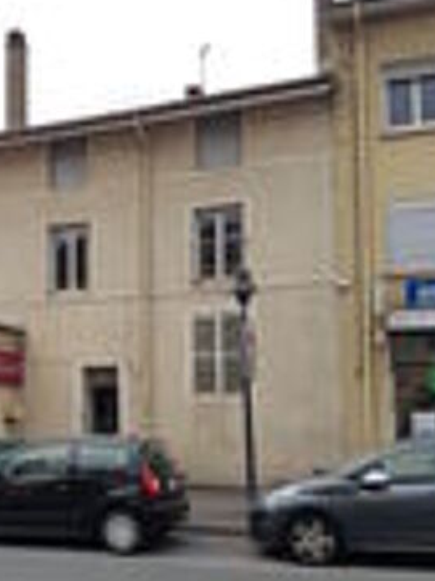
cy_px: 351
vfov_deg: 41.1
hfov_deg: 30.6
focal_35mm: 46
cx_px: 82
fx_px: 772
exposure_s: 1/890
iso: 40
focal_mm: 4.2
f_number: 1.7
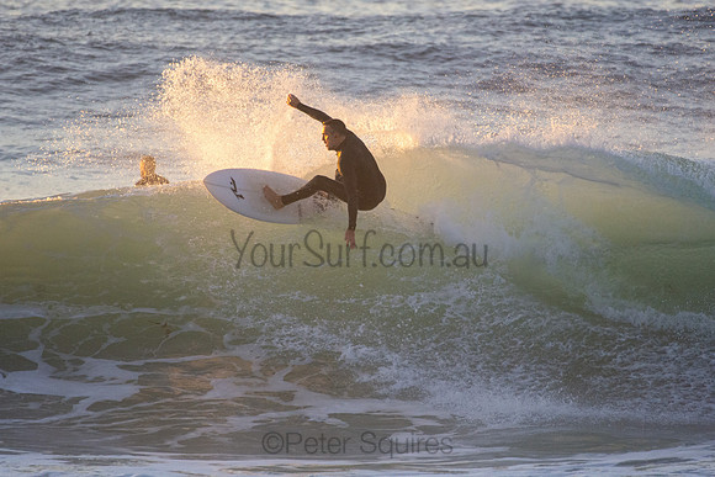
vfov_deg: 1.8
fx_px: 14899
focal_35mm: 750
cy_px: 238
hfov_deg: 2.7
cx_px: 358
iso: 1400
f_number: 5.6
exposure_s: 1/1600
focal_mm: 500
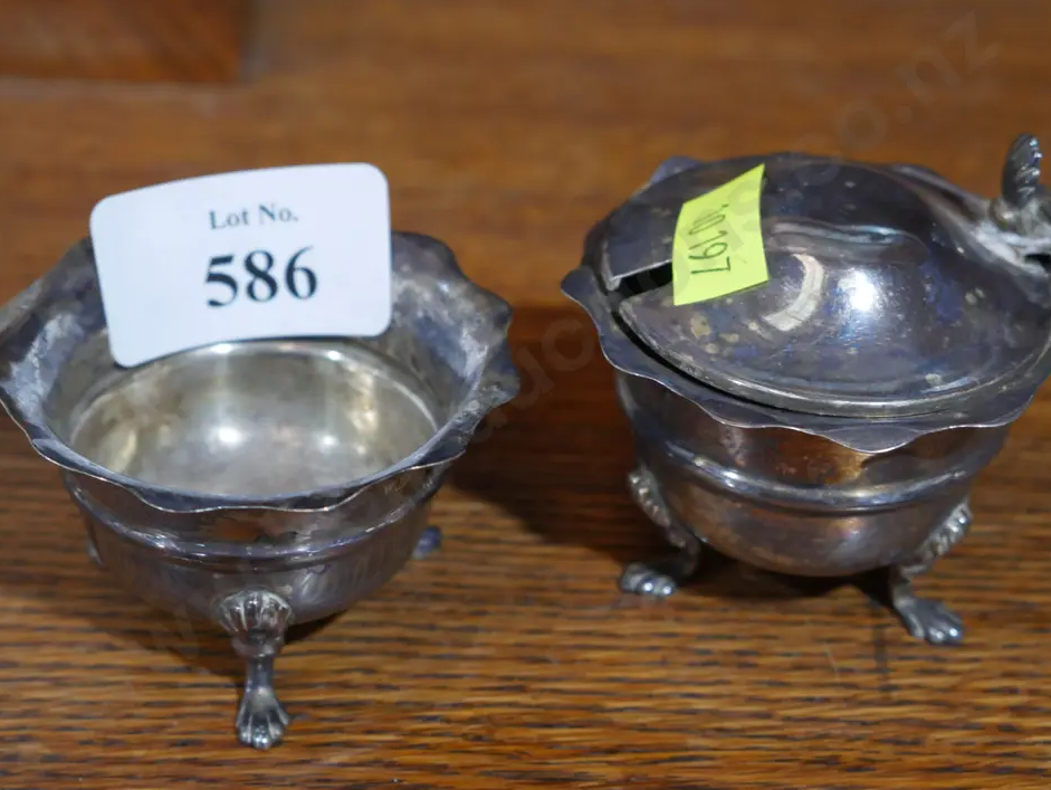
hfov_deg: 26.3
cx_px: 529
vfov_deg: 19.9
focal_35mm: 74
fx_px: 2248
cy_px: 373
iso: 1250
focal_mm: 34
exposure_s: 1/80
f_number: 5.4
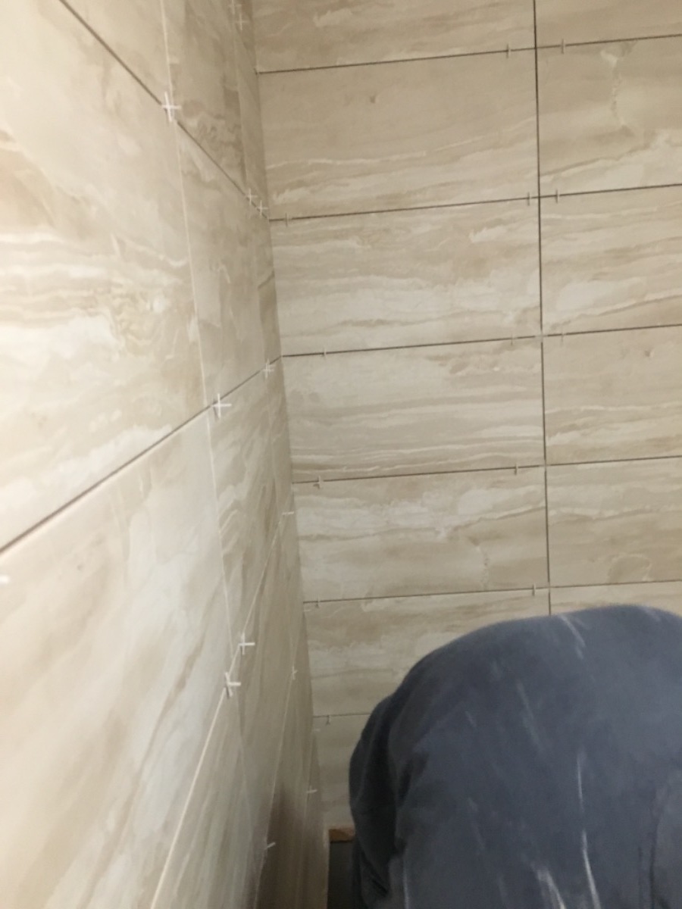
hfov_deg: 48.2
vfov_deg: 61.7
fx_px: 762
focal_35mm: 29
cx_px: 341
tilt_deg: -10.3
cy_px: 454
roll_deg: +5.4
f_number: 2.2
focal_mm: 4.15
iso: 250
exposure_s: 1/33
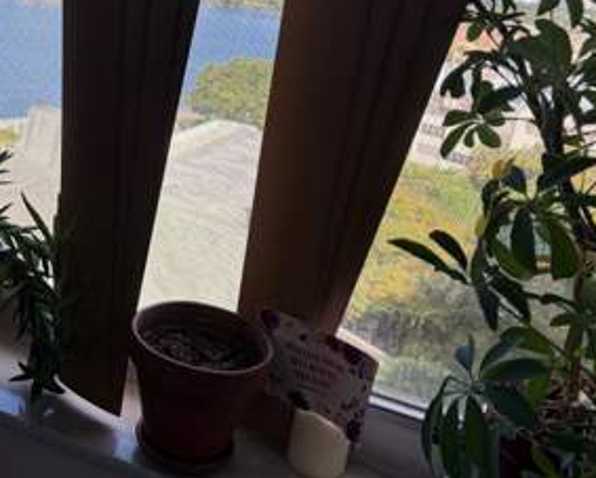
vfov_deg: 34.6
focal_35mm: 43
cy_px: 152
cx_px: 112
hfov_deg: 40.9
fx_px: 759
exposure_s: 1/539
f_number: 1.6
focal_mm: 5.96
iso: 64
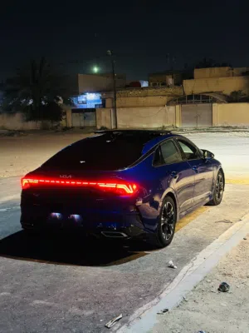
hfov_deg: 30.3
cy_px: 166
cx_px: 124
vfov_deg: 39.7
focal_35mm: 48
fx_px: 460
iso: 640
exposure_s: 1/32
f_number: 1.78
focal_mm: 6.86
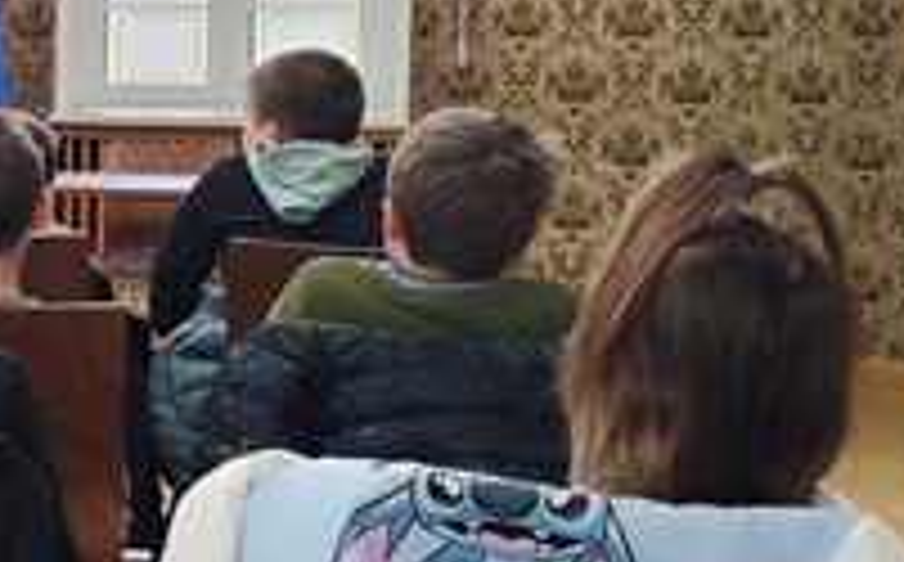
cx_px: -553
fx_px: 2091
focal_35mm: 85
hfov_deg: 20.1
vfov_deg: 15.3
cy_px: 169
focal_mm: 6.19
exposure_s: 1/100
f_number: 1.65
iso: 200
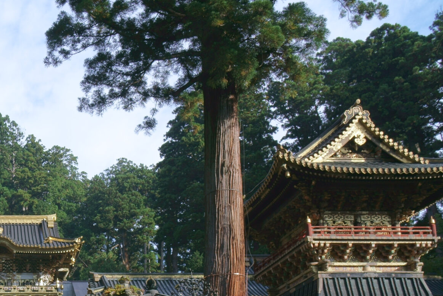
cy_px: 312
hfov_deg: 33.9
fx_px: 652
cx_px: -10
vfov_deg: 24.1
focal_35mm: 53
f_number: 9
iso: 100
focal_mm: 16
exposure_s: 1/125
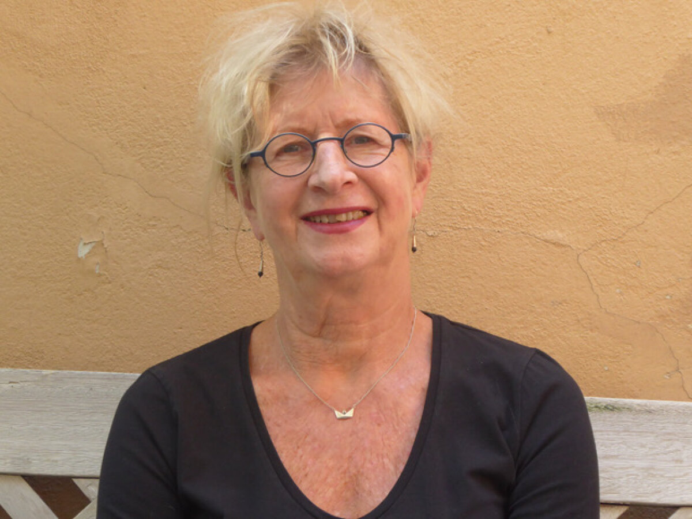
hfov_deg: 15.5
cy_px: 260
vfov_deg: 11.7
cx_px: 346
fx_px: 2539
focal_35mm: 127
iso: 250
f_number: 5.1
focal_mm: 20.6
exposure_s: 1/60
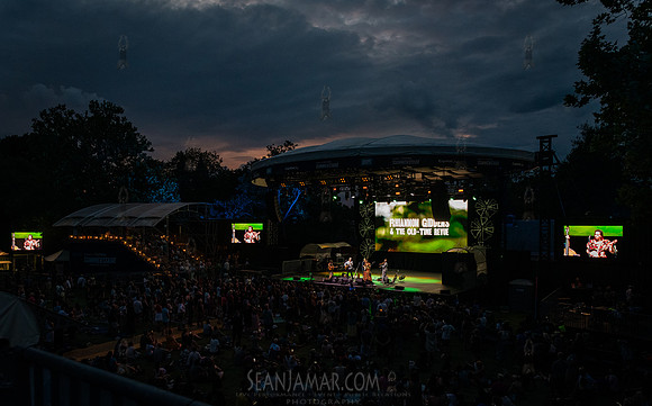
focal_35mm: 26
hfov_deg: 70.7
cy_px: 228
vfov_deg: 47.6
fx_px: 459
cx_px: 309
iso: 4000
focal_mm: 24
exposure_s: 1/200
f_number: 4
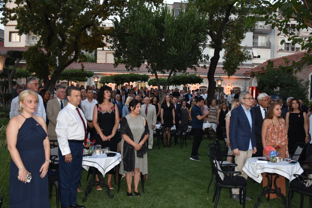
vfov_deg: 36.9
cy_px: 104
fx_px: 312
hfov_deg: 53.1
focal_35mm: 36
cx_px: 156
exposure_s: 1/60
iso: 200
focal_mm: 24
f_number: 3.8
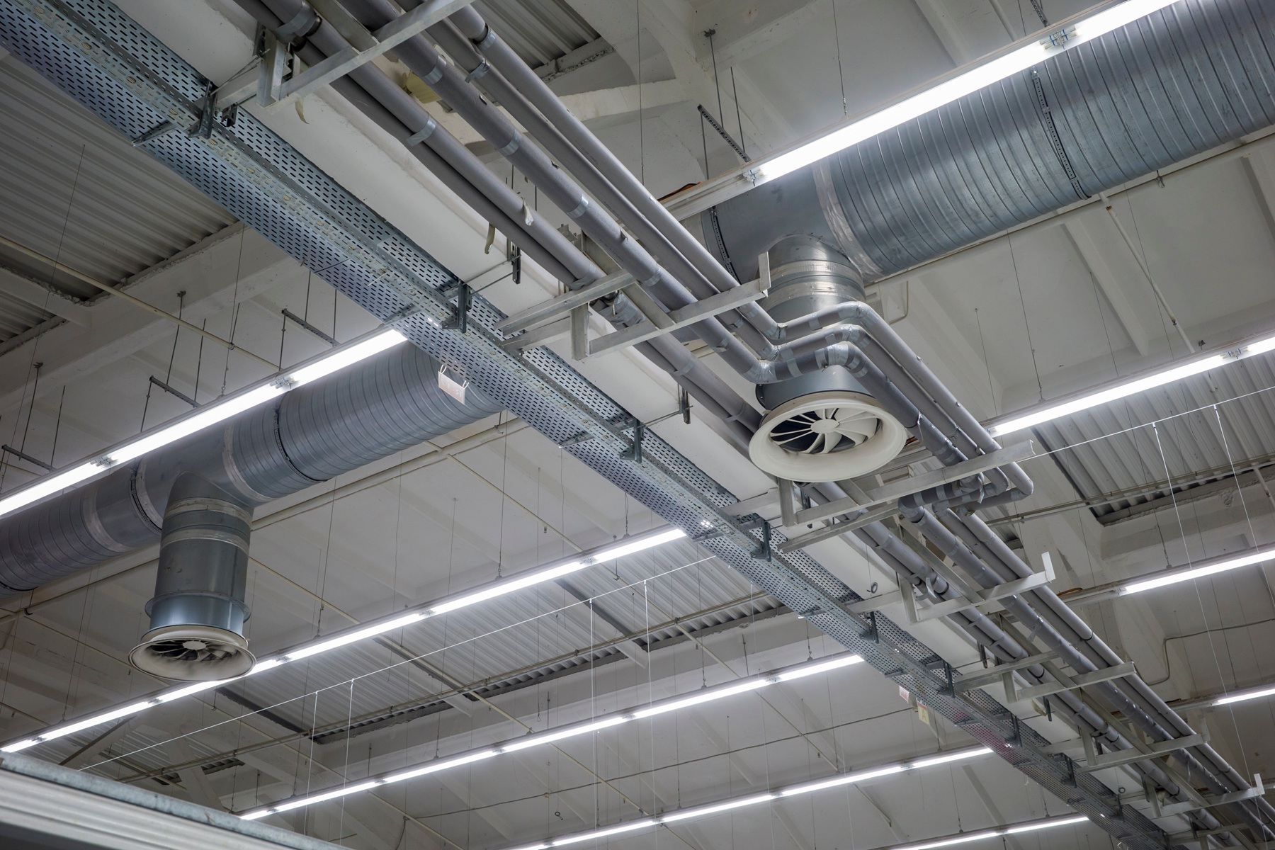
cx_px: 638
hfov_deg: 48.5
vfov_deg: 33.4
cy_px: 425
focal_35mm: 40
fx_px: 1417
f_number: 6.3
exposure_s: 1/15
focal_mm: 26
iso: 500
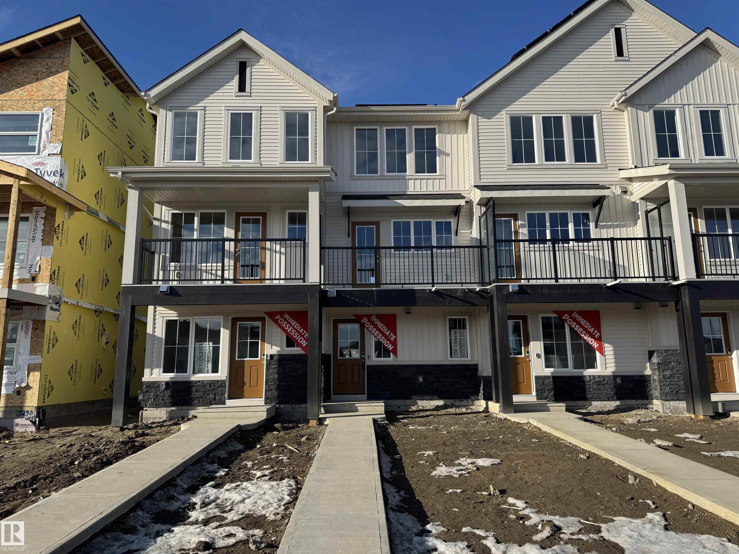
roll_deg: +0.8
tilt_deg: +8.9
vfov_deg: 56.8
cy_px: 277
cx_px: 370
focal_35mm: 24
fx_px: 512
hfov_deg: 71.6
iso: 80
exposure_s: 1/4310
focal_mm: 6.76
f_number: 1.78
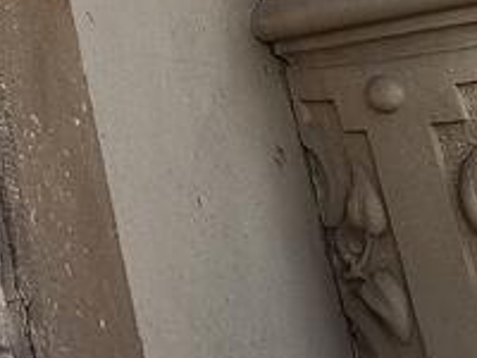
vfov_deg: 20.8
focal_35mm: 64
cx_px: 0
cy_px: -112
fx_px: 882
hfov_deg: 28.4
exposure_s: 1/212
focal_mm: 2.35
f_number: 2.2
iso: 50
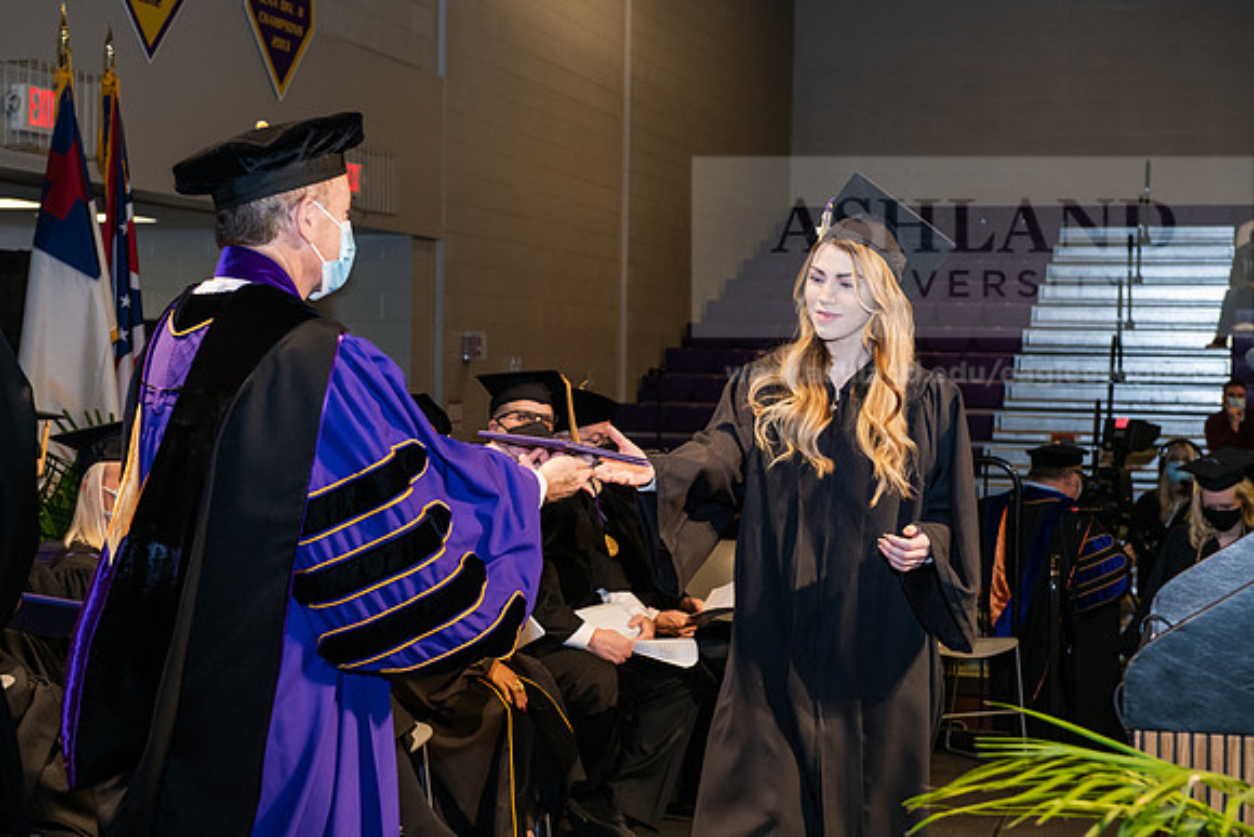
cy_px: 418
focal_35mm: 62
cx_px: 627
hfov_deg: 32.4
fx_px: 2160
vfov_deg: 21.9
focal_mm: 62
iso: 1600
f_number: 6.3
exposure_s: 1/200
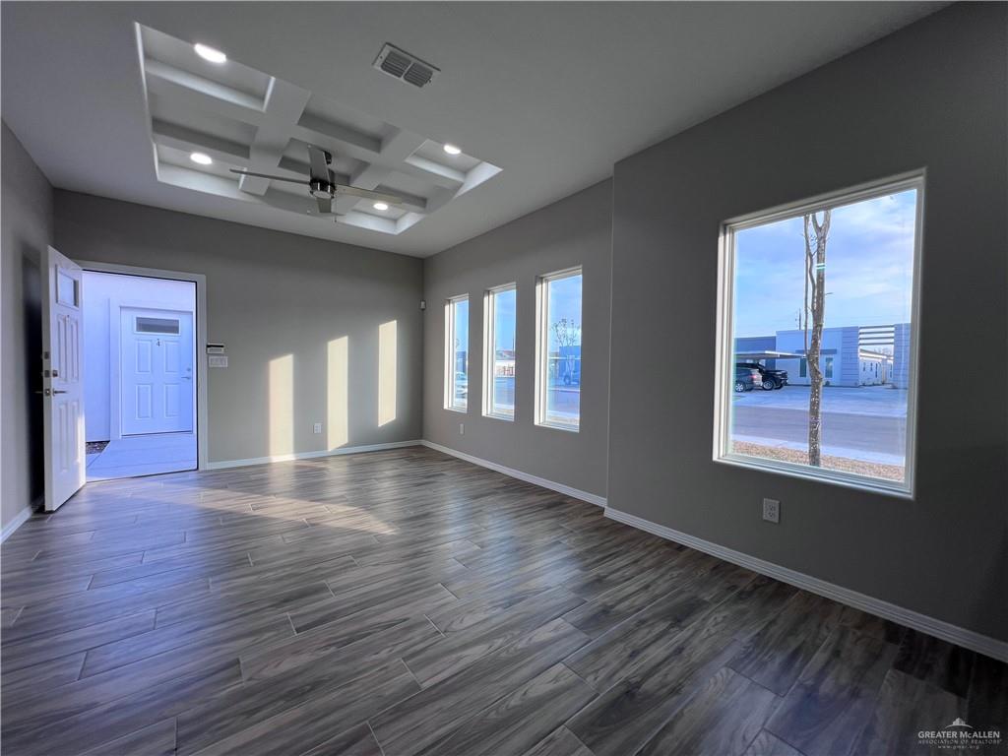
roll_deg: +0.1
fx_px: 379
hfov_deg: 106.2
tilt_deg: -3.4
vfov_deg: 89.9
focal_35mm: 13
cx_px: 504
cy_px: 378
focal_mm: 1.57
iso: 32
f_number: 1.8
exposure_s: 1/132
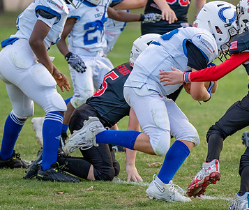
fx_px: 2258
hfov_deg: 6.3
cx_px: 162
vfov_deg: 5.3
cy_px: 61
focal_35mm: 300
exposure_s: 1/1250
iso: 400
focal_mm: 130
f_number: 2.8
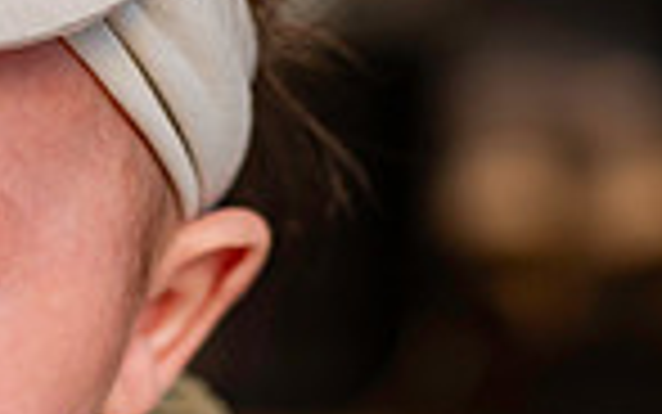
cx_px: -113
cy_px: 513
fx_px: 3628
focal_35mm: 201
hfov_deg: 10.3
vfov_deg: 6.5
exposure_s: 1/60
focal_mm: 50
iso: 1000
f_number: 3.2
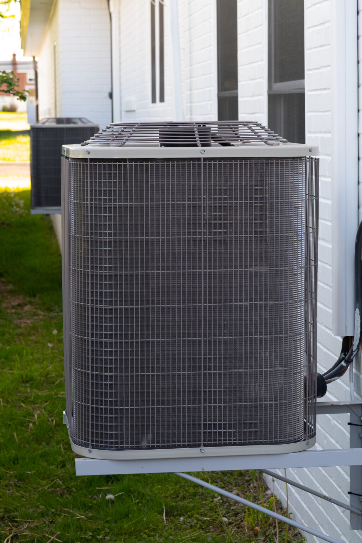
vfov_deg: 22.6
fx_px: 1357
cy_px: 272
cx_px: 181
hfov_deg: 15.2
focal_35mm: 90
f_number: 7.1
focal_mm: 60
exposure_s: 1/100
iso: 640
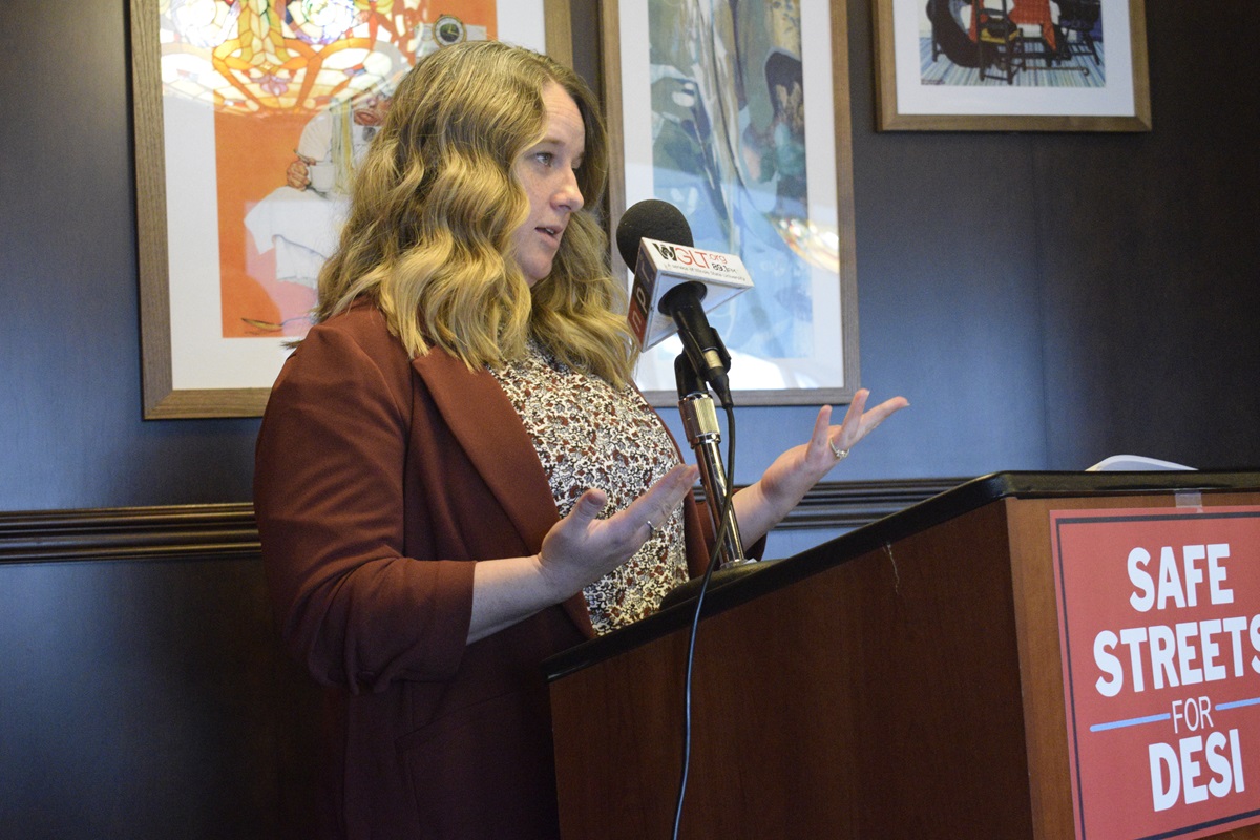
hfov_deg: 28.1
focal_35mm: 72
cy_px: 420
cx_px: 630
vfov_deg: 18.9
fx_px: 2520
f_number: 5.3
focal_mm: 48
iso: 6400
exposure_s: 1/50
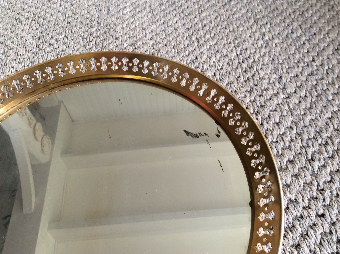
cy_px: 127
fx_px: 314
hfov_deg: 56.9
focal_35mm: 32
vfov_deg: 44.1
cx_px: 170
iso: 80
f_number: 2.4
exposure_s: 1/25
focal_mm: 3.3
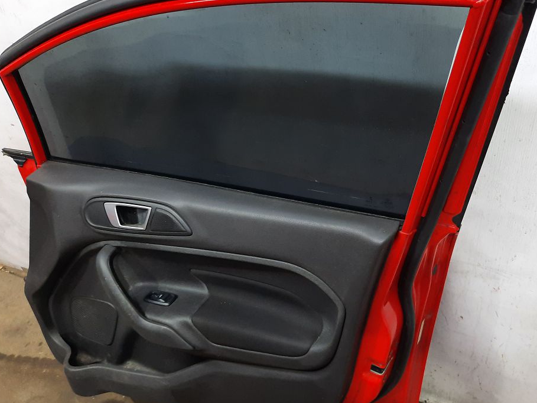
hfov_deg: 54.7
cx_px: 336
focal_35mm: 33
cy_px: 212
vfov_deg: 42.9
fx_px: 512
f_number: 2
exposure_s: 1/50
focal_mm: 4.6
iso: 250
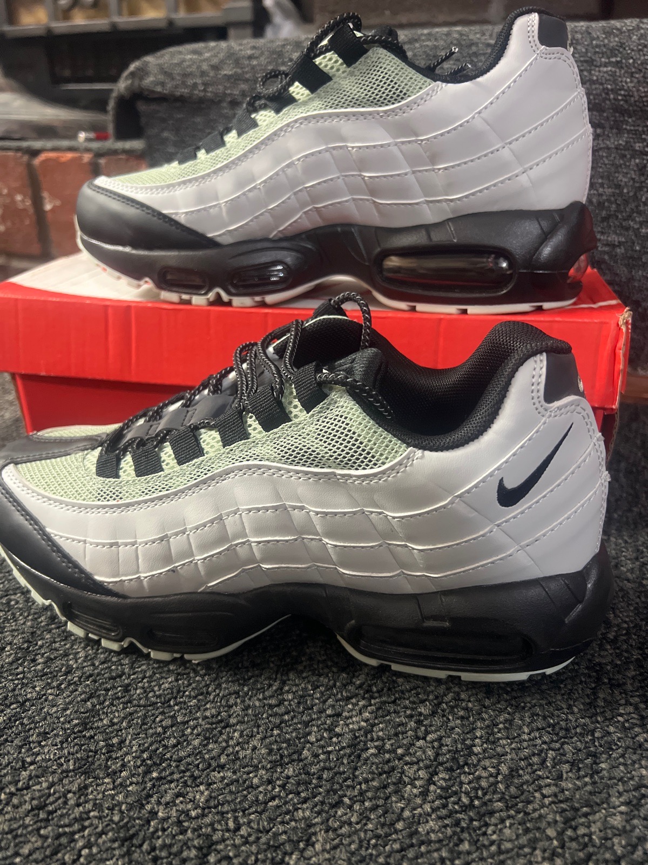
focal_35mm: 26
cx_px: 324
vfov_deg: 67.3
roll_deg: +0.2
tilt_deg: -25.0
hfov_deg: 53.1
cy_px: 432
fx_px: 649
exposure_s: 1/33
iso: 500
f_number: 1.5
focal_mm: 5.7
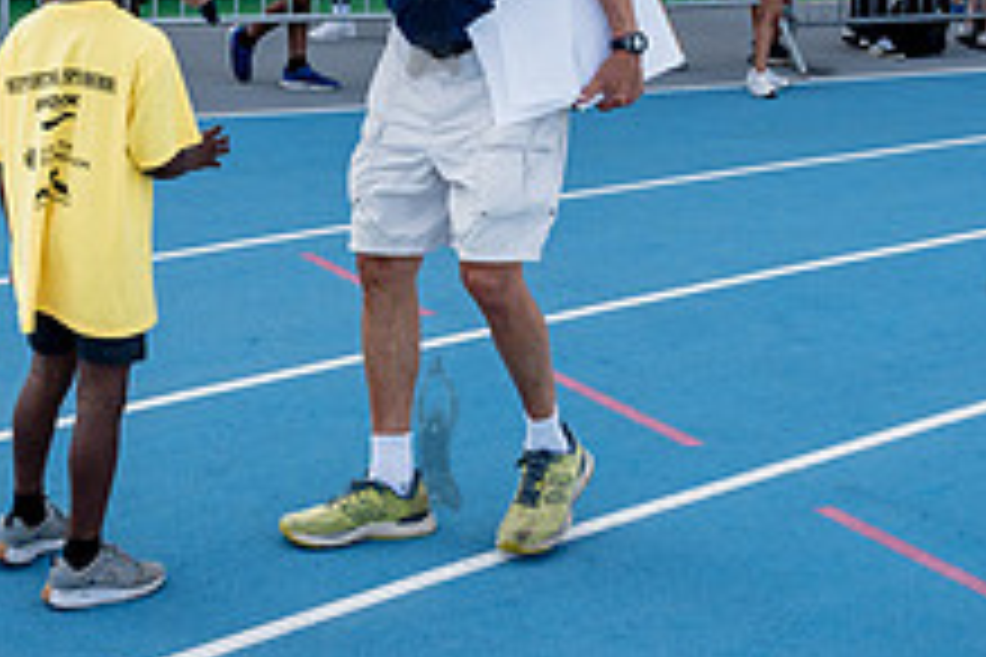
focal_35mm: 77
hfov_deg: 26.3
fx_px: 2109
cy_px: -2
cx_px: 432
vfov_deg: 17.3
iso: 400
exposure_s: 1/640
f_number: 5.6
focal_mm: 29
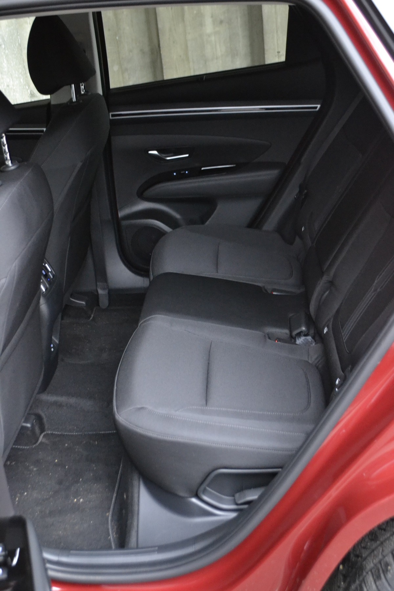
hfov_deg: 31.9
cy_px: 296
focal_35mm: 42
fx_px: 689
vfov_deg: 46.4
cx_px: 197
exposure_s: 1/15
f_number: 4.5
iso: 3200
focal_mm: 28
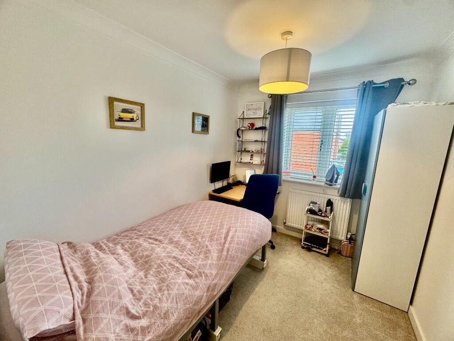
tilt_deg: -10.5
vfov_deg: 85.7
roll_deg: -1.4
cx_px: 227
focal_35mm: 14
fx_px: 184
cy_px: 170
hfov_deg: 102.1
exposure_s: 1/99
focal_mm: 2.22
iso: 200
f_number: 2.2
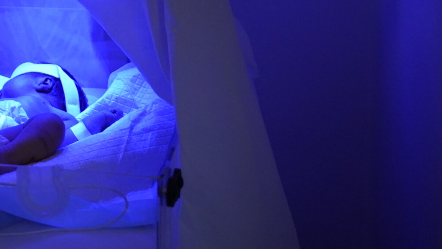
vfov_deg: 11.7
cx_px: -83
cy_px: -49
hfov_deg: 19.8
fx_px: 1193
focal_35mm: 102
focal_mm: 38.3
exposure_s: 1/8000
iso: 3200
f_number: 2.8
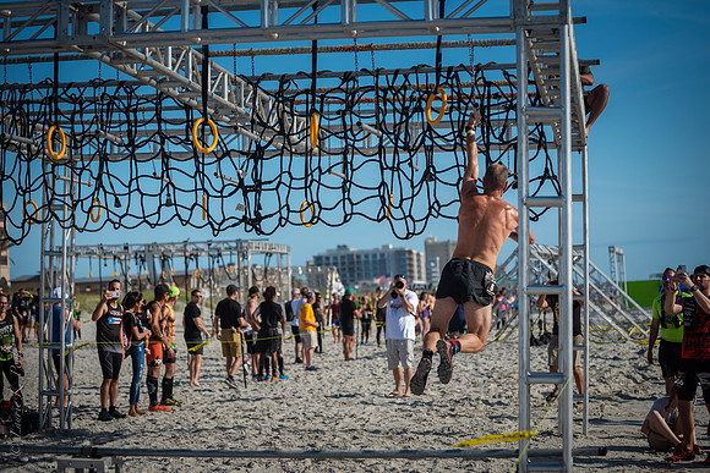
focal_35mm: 70
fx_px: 1381
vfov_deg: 19.5
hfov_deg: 28.8
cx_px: 355
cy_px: 236
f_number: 2.8
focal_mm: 70
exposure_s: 1/4000
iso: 320
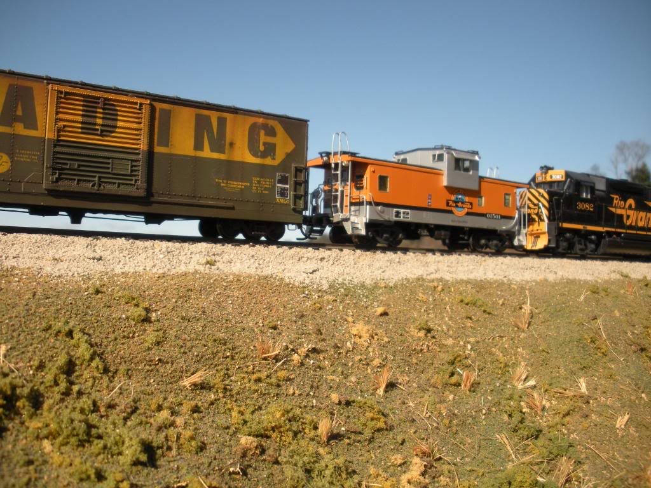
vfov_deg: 39.7
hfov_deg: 51.4
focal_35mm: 36
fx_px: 677
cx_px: 326
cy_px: 244
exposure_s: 1/573
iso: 64
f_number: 3.5
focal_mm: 6.3
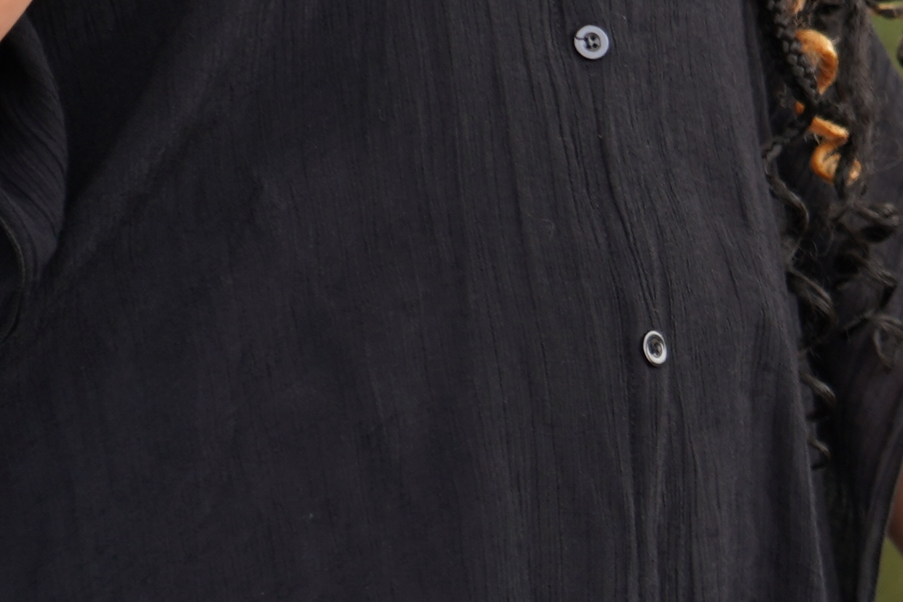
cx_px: 2131
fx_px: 12743
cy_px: -403
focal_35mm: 508
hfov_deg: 4.0
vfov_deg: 2.7
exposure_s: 1/160
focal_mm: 105
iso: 160
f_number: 4
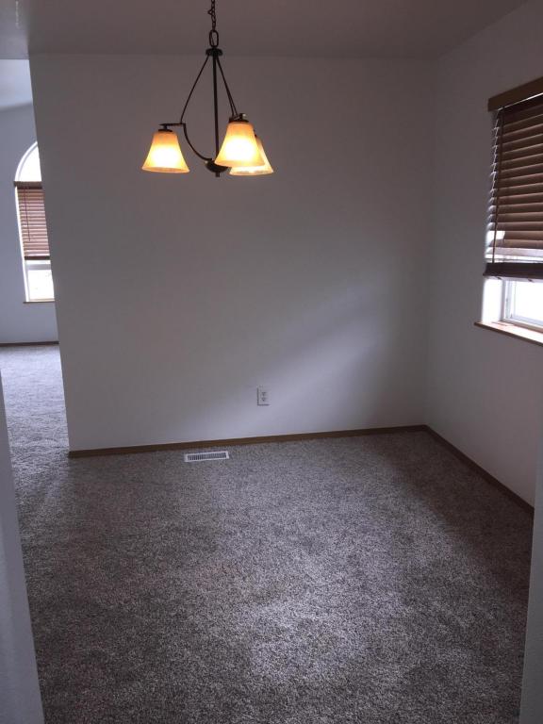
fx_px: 607
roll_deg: +0.9
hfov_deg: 48.2
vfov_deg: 61.7
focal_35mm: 29
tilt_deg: -12.3
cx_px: 272
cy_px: 362
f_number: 2.2
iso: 32
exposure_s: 1/35
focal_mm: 4.15
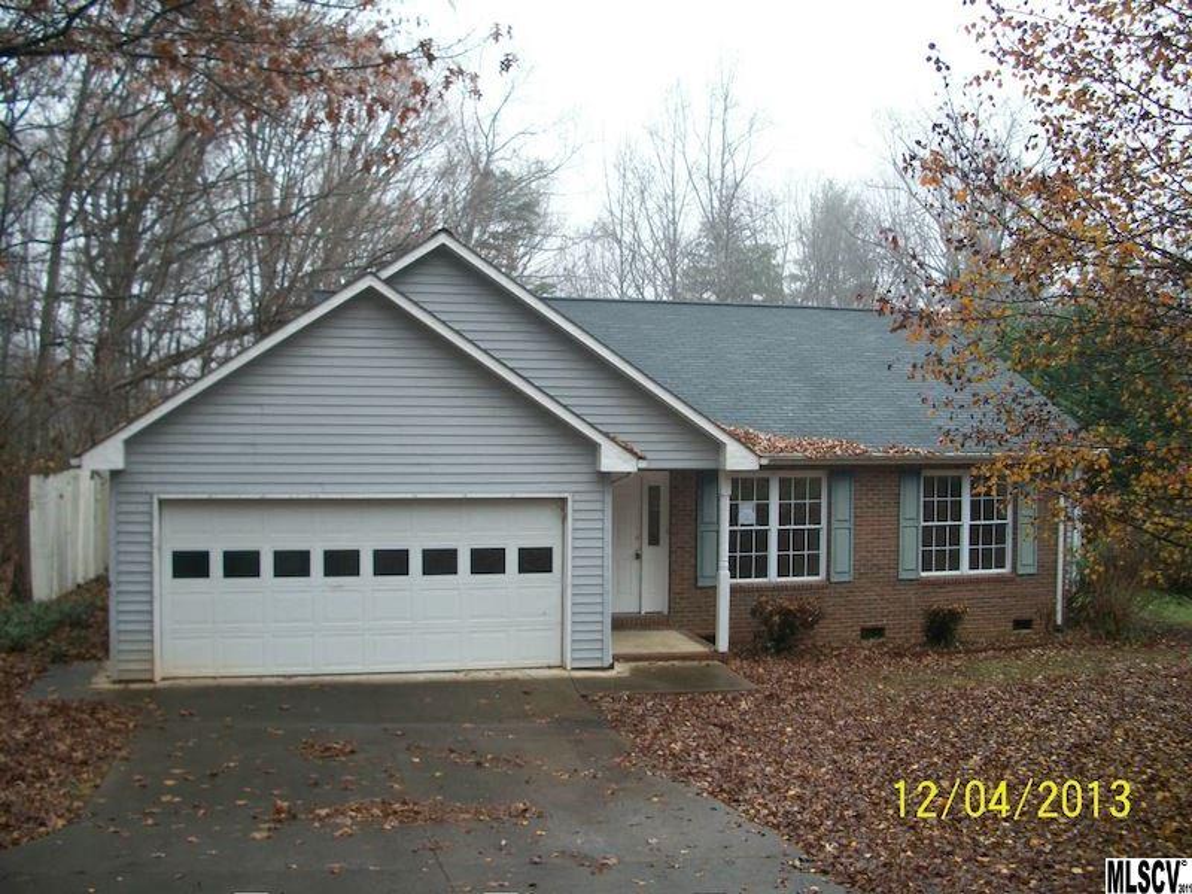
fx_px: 1205
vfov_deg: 40.7
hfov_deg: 52.6
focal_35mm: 35
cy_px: 447
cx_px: 596
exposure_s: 1/125
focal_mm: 6.3
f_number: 3.1
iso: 84
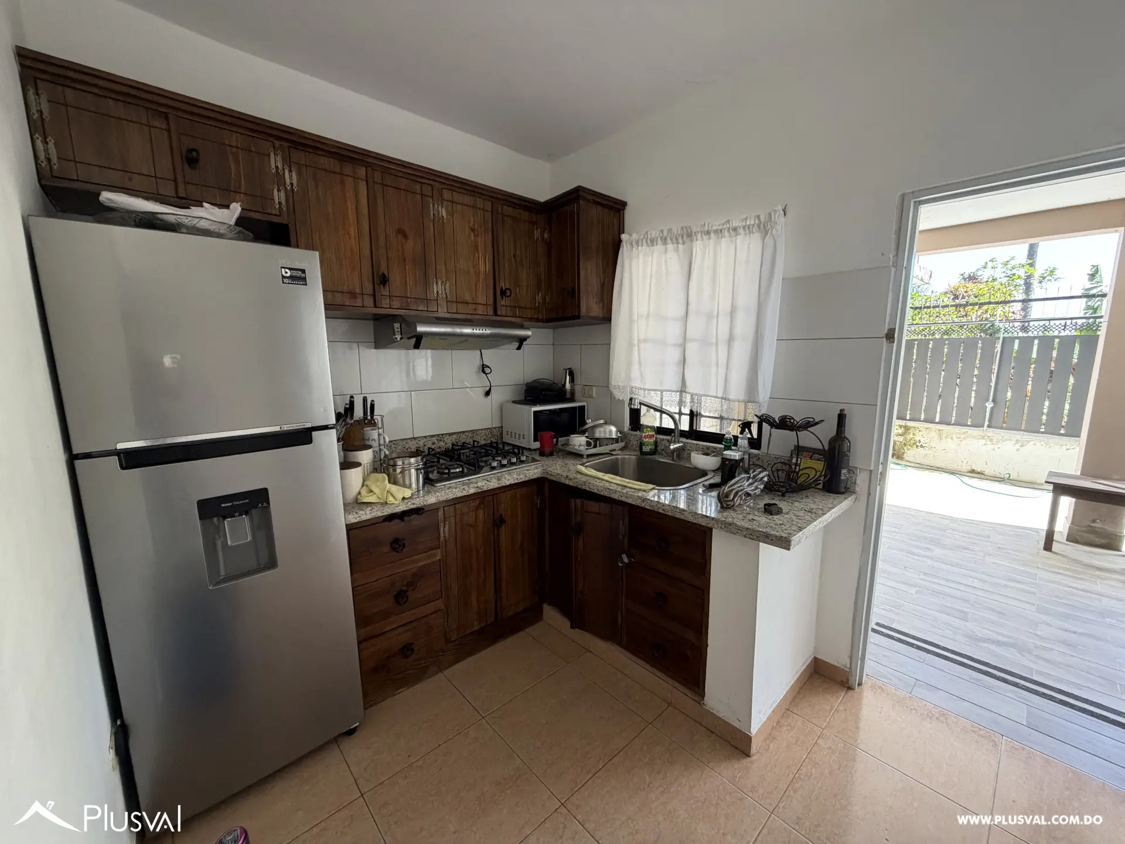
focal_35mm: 14
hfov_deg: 102.1
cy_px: 422
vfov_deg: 85.7
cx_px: 562
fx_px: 455
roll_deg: +0.9
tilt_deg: -9.2
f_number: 2.2
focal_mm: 2.22
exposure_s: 1/121
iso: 250
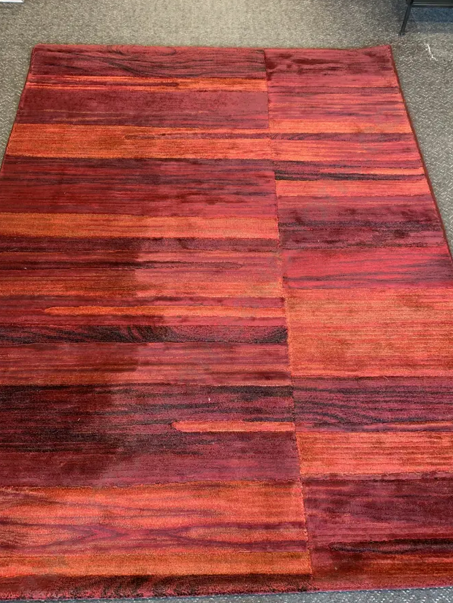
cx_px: 225
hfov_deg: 46.8
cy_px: 333
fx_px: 523
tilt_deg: -58.7
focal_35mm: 30
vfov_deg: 59.8
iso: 125
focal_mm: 4.25
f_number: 1.8
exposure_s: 1/50
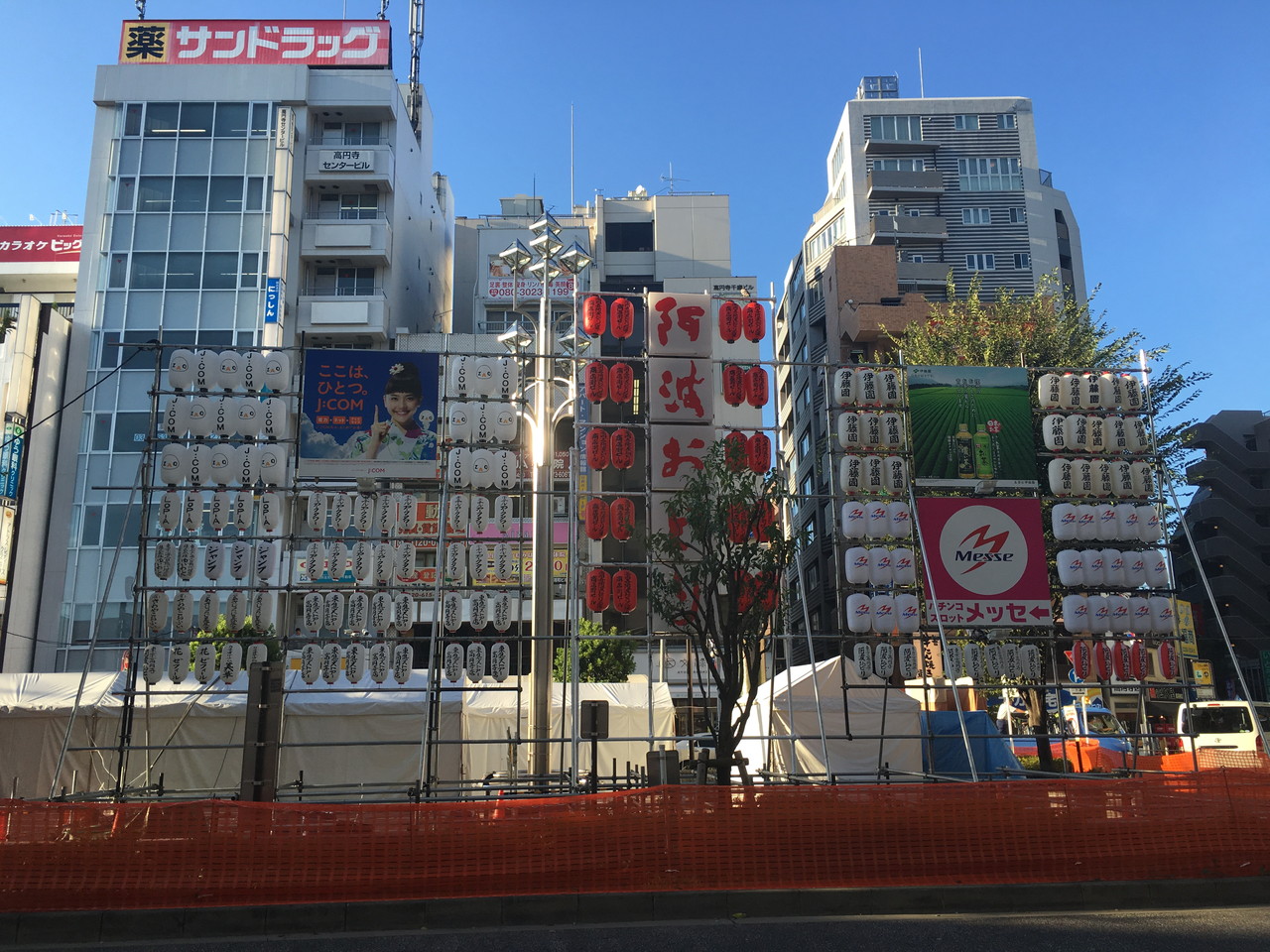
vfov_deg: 48.2
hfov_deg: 61.7
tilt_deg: +13.2
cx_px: 635
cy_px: 476
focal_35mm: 29
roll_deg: -0.2
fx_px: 1064
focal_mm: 4.15
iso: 25
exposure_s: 1/557
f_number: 2.2
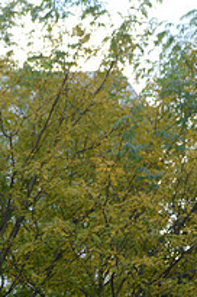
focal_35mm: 156
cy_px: 343
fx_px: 1285
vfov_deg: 12.9
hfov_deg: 8.7
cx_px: -21
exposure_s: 1/125
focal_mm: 55
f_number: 7.1
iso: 250
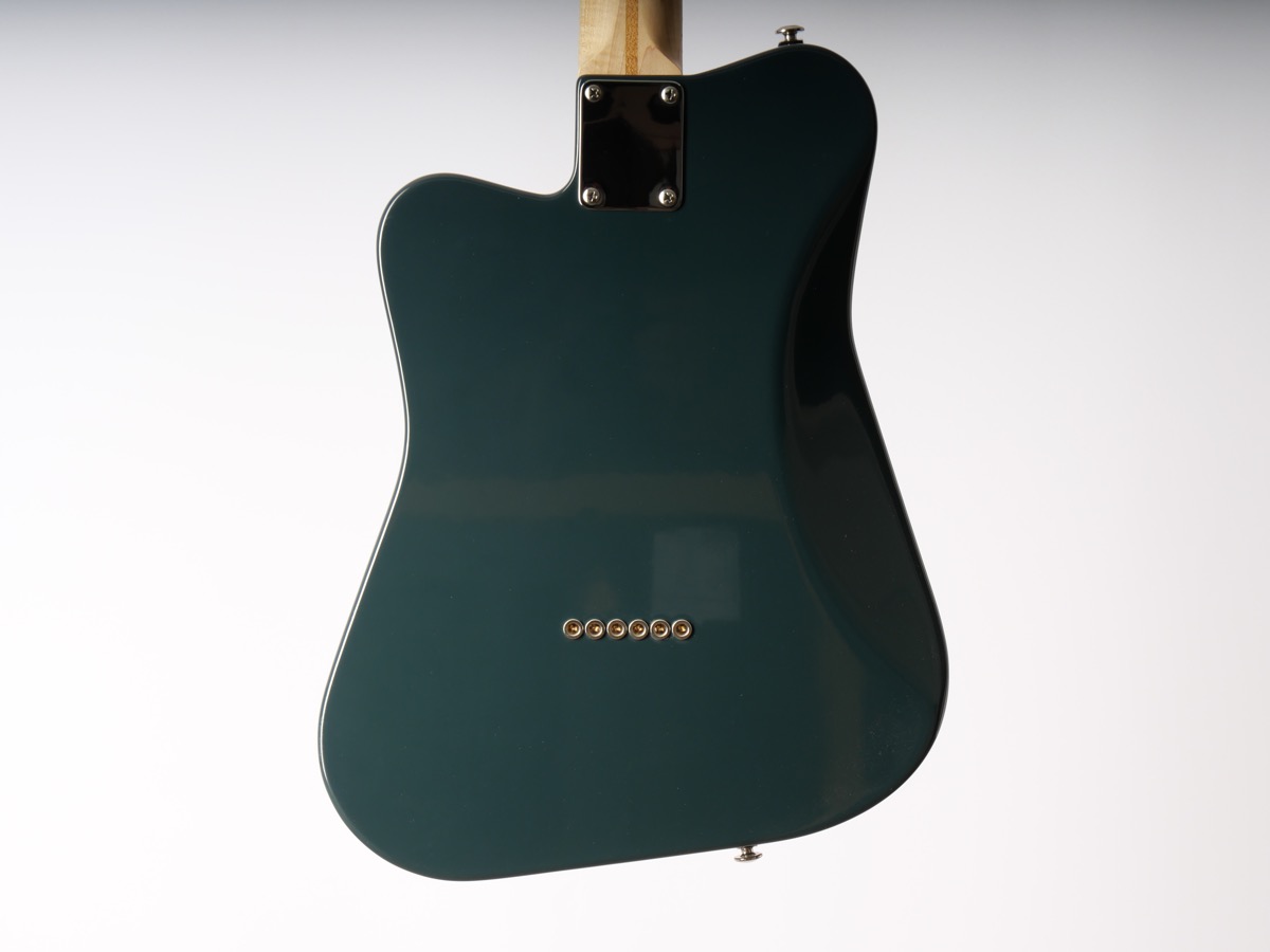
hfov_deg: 21.3
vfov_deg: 16.1
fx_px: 3375
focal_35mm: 92
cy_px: 476
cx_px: 635
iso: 200
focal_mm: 46
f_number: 7.1
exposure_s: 1/250
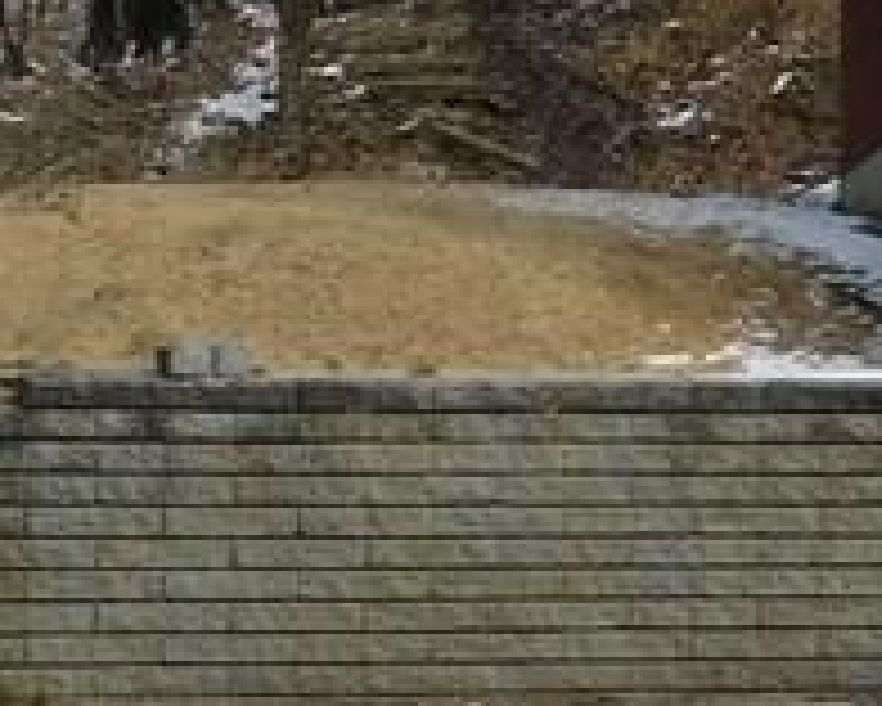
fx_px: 4779
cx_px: 1712
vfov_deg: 8.4
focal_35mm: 183
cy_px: 169
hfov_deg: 9.9
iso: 125
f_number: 3.5
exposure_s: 1/1000
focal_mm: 6.3
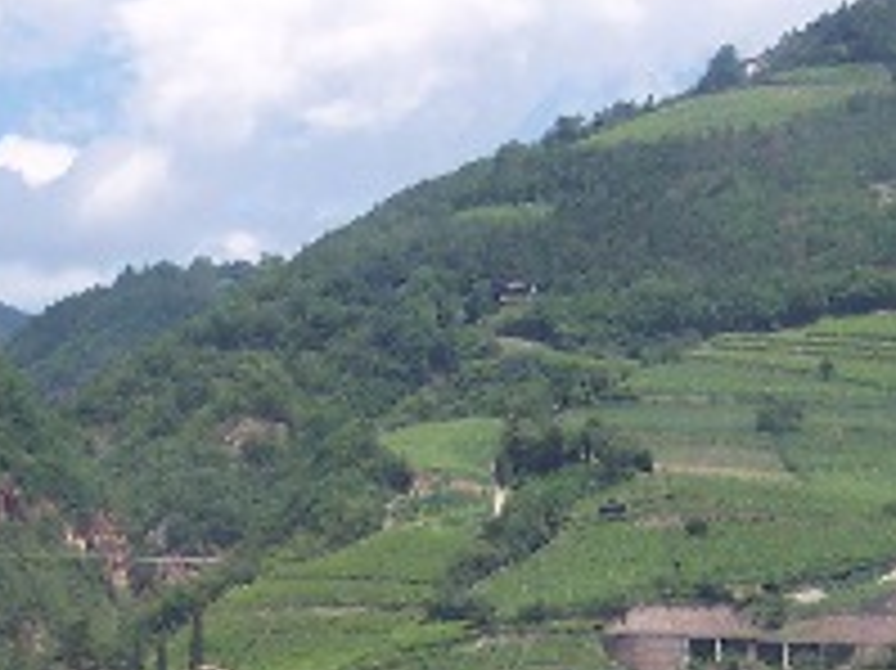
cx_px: 635
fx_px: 3958
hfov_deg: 12.9
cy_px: 728
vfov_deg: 9.6
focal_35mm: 153
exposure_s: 1/700
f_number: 2.8
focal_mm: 8
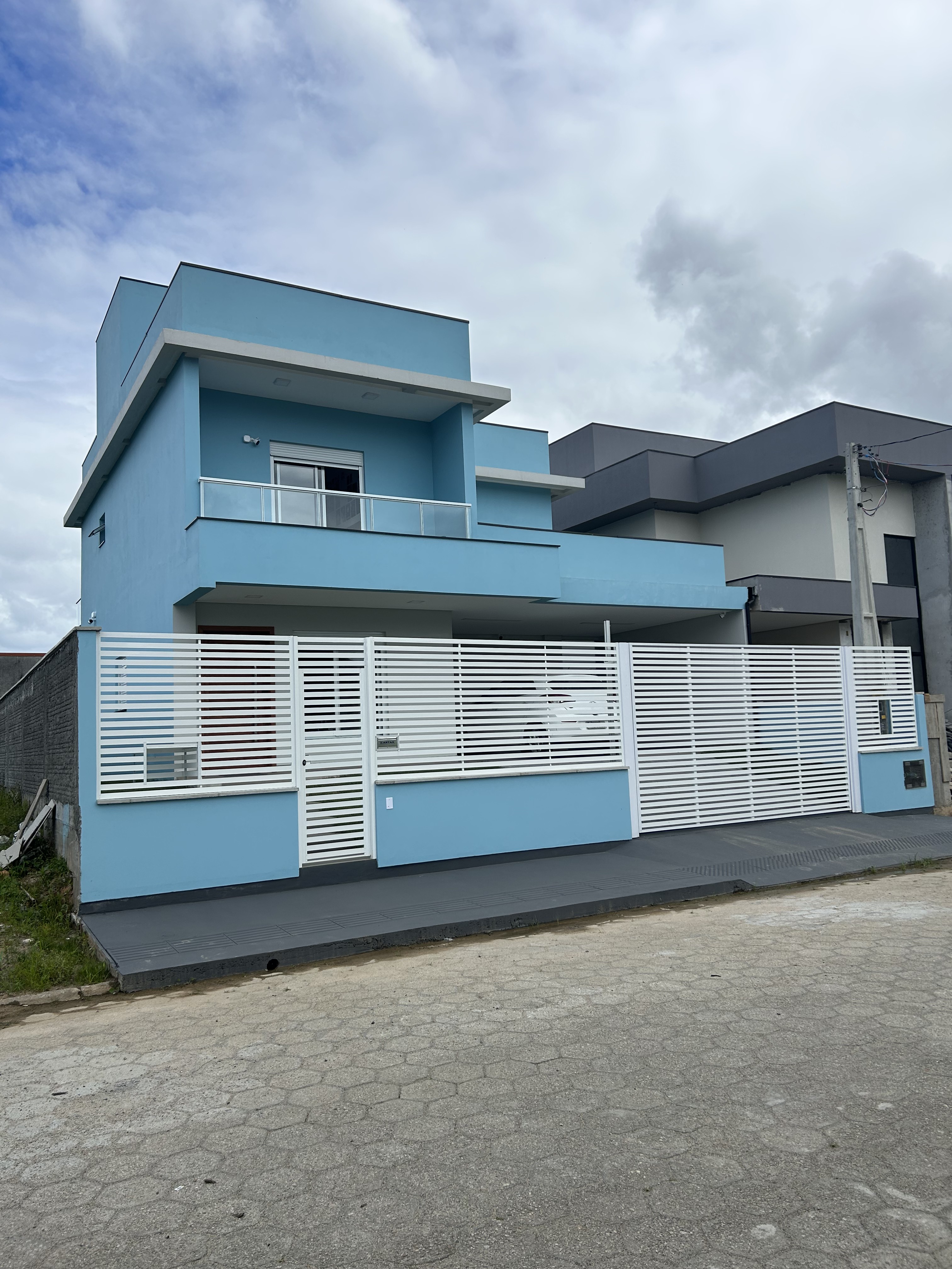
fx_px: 953
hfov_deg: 53.1
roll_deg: +2.1
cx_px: 476
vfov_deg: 67.3
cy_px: 634
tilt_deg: +5.8
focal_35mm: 26
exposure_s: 1/5319
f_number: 1.5
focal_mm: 5.7
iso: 50
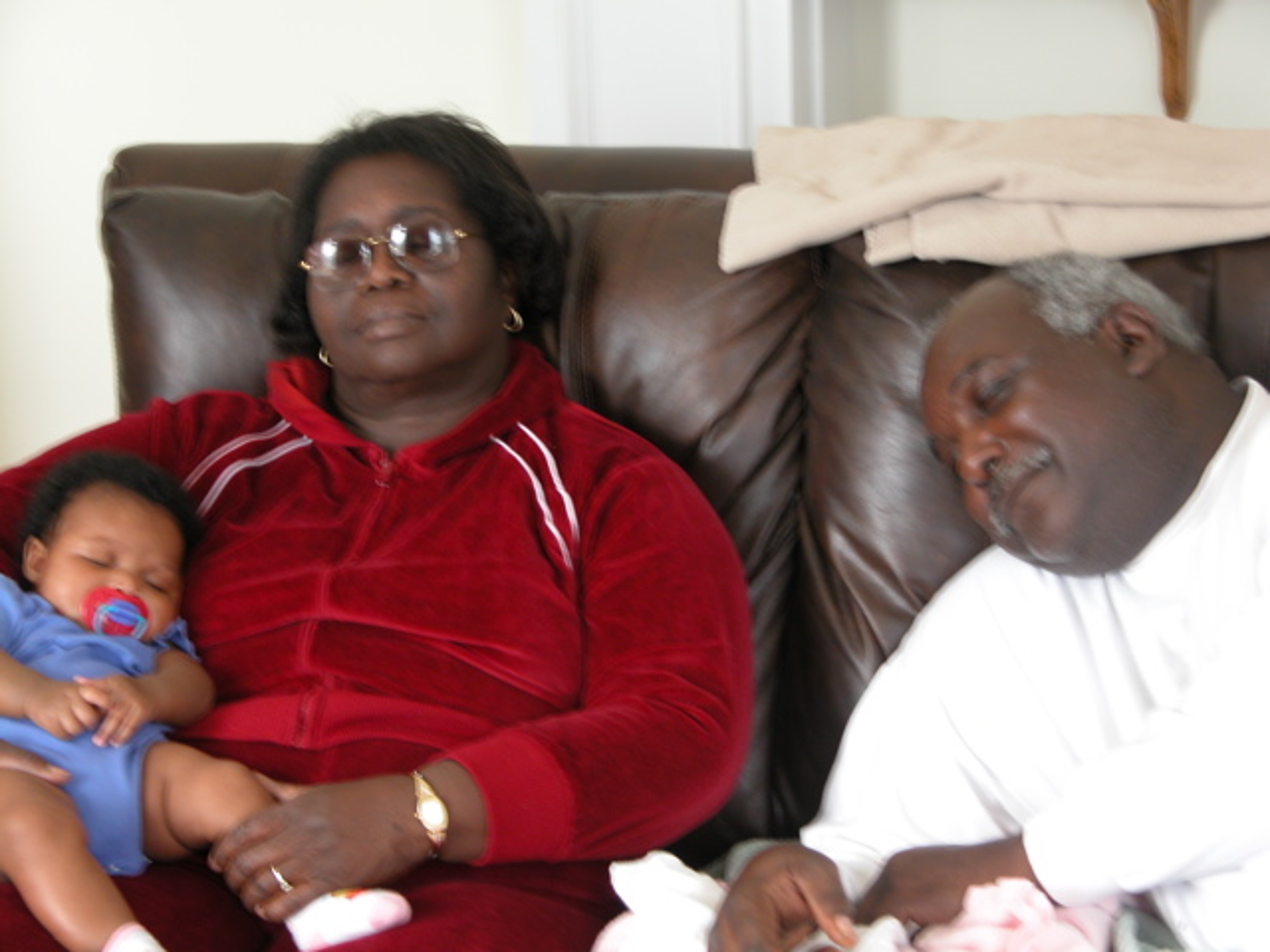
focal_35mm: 93
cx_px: 635
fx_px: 3412
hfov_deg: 21.1
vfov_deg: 15.9
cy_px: 476
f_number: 3.6
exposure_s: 1/14
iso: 100
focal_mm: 23.7
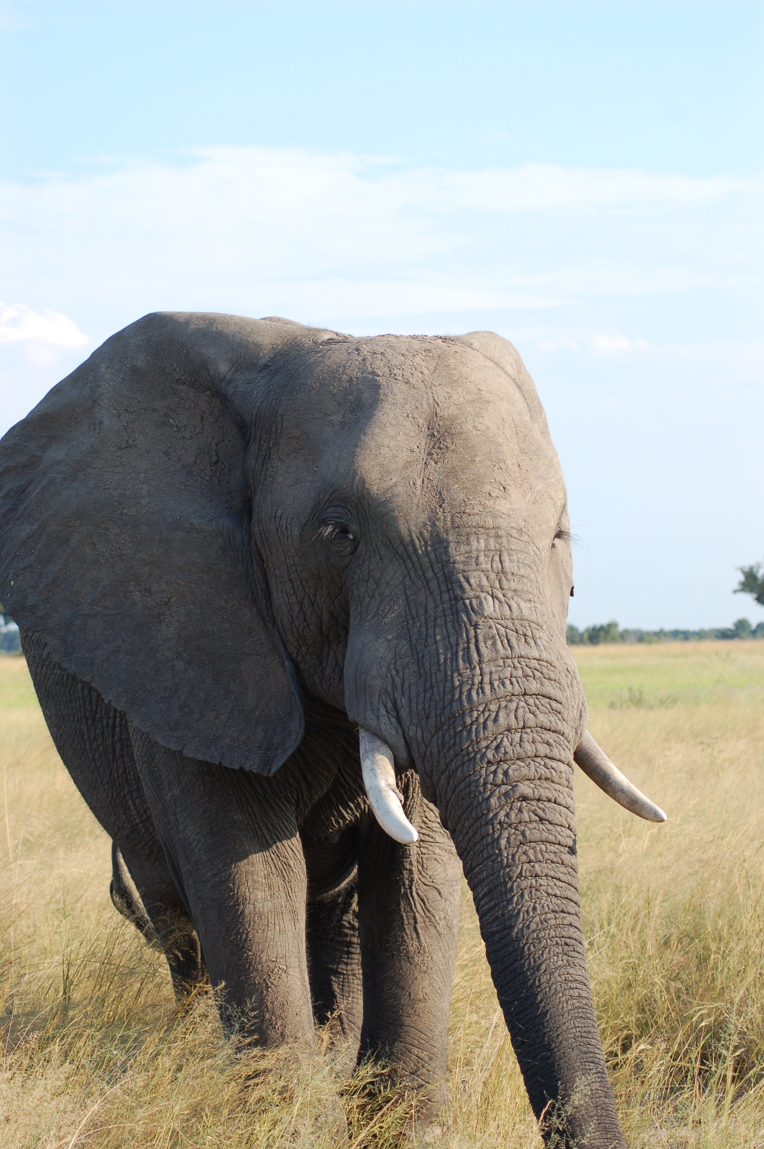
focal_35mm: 105
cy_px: 574
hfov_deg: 13.0
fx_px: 3348
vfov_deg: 19.5
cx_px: 382
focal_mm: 70
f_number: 5.6
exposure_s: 1/500
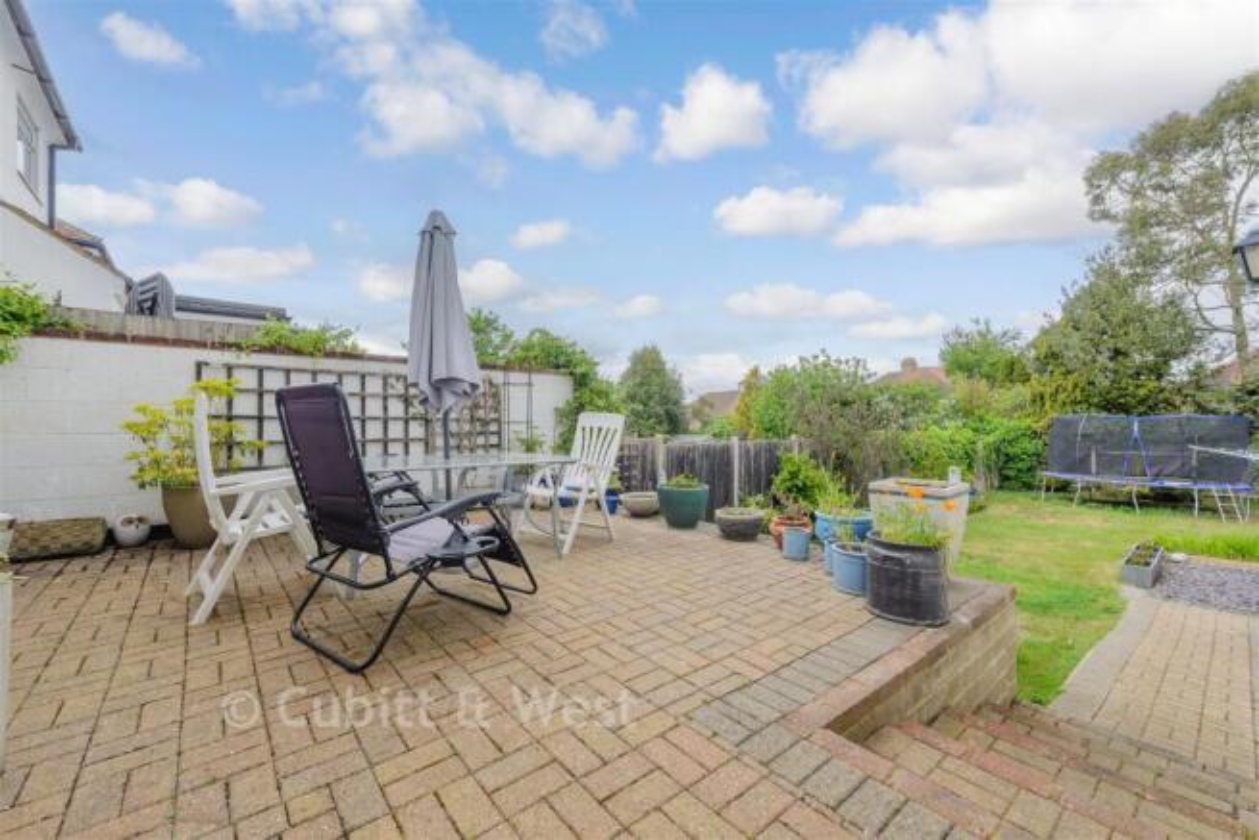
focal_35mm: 14
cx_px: 630
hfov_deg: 104.2
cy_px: 420
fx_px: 490
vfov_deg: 81.2
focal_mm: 14
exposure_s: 1/100
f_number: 8
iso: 100
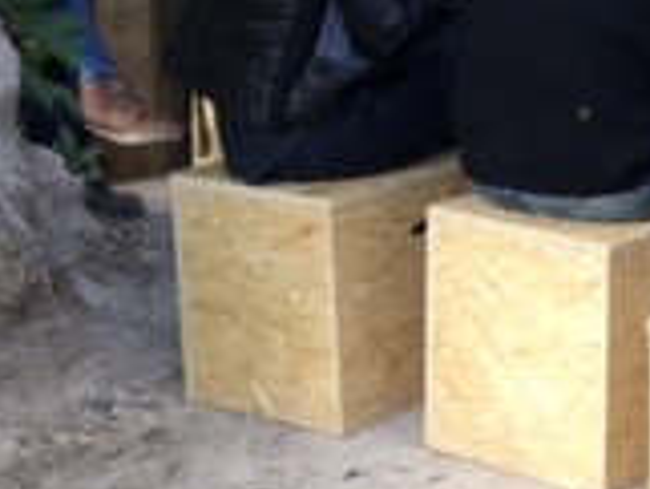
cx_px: 1280
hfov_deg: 14.4
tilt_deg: -2.8
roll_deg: +0.6
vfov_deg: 12.5
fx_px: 2161
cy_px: -170
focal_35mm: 115
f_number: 2.2
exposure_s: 1/100
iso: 32
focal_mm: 4.15
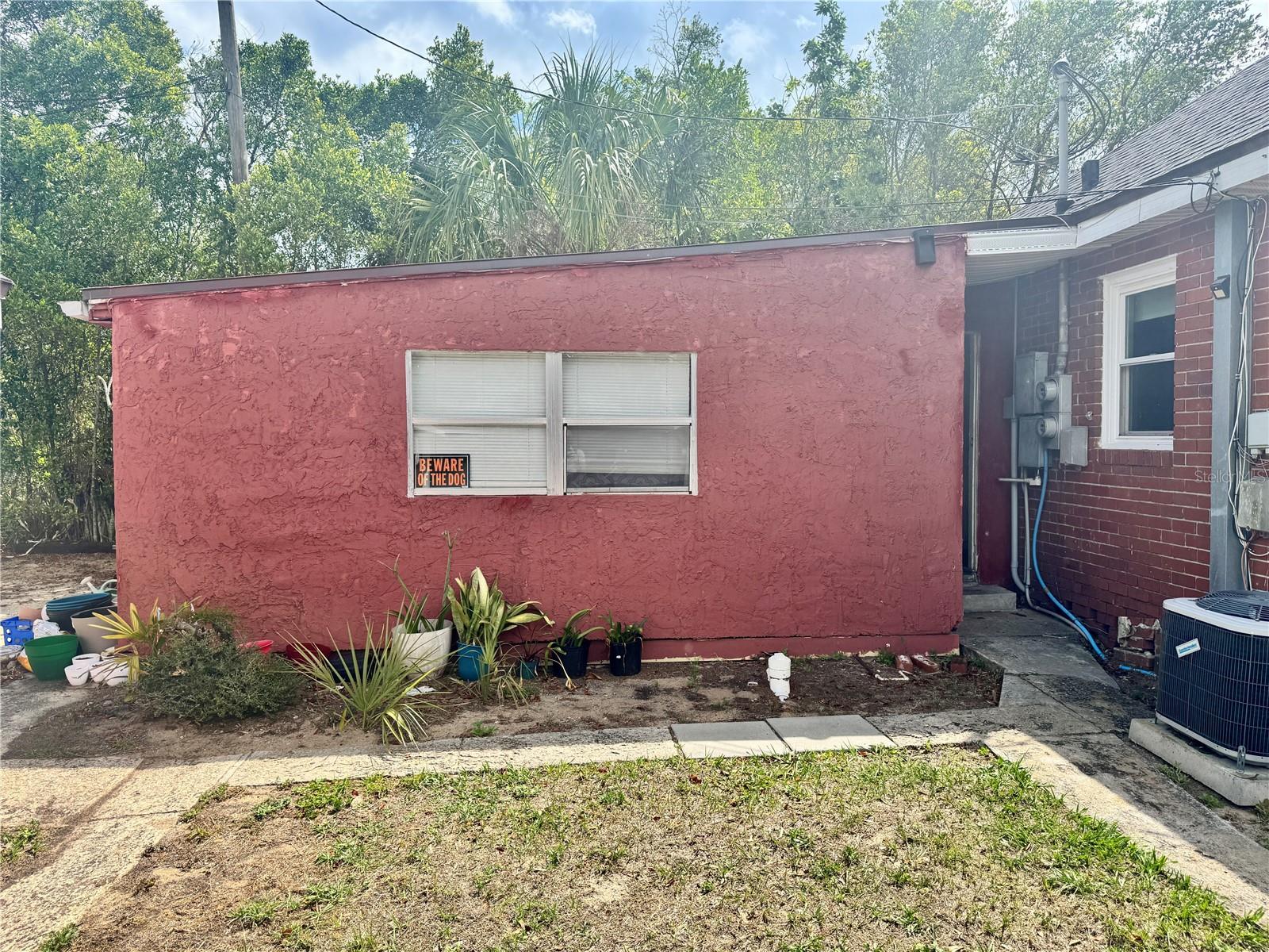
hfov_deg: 71.6
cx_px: 634
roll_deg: -0.4
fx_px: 880
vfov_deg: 56.8
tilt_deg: -3.4
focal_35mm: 24
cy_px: 476
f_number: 1.78
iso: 80
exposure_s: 1/2959
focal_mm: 6.76
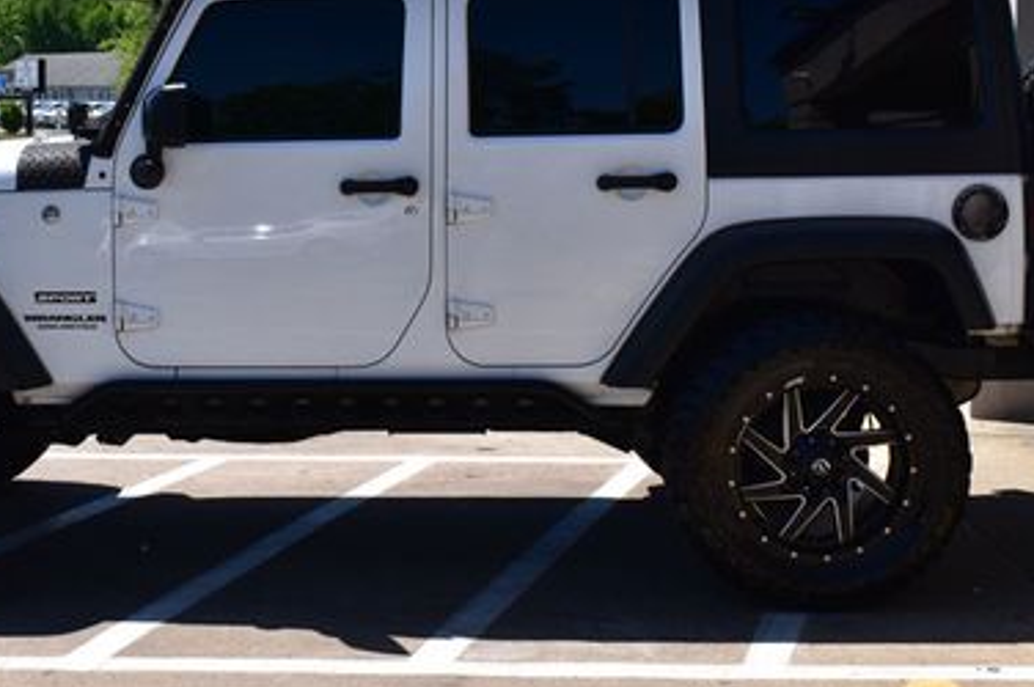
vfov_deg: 21.2
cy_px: 231
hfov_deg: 31.3
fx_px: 1832
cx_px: 358
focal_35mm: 64
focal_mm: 25
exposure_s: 1/500
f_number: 11
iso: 360
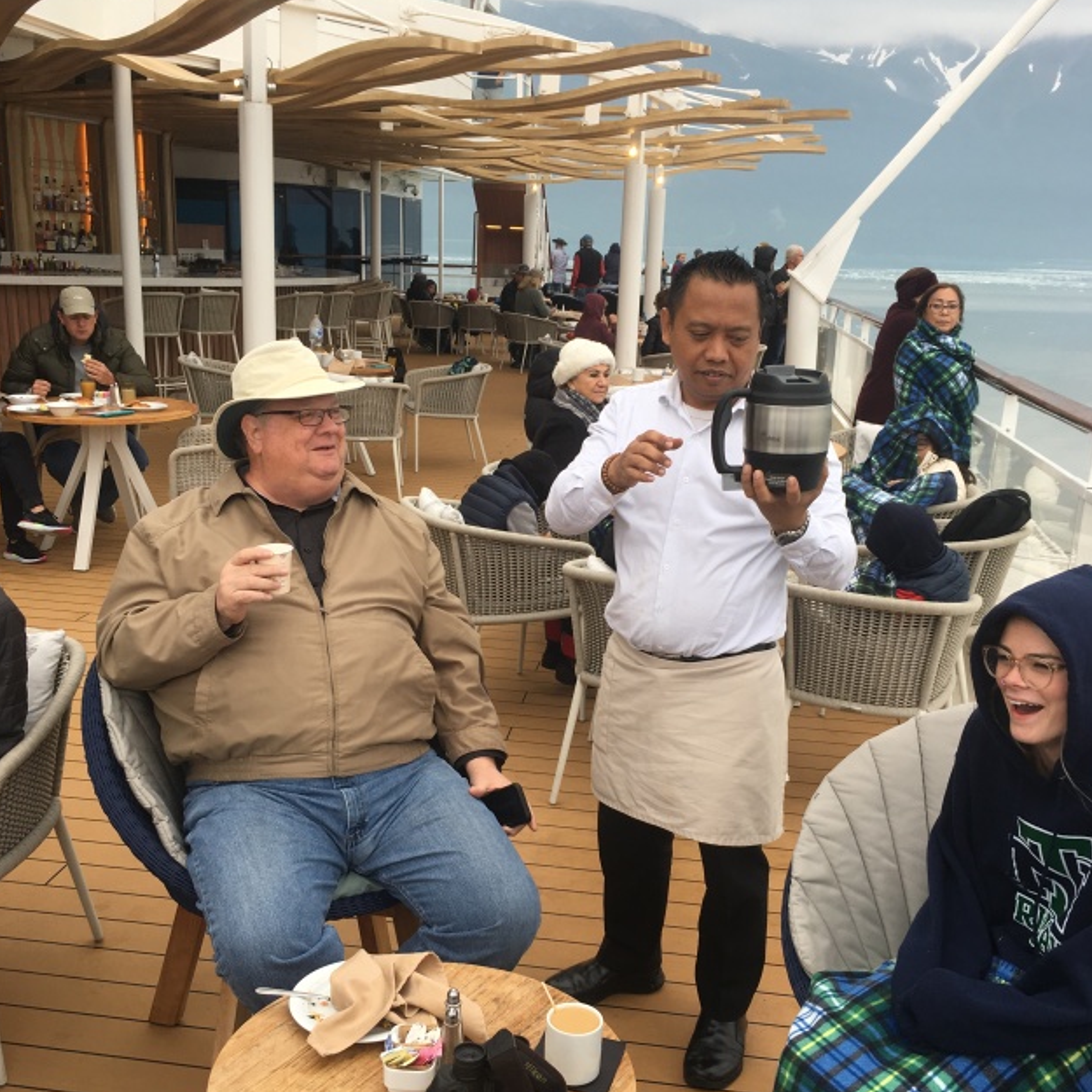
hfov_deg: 47.2
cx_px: 550
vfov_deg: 47.1
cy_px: 607
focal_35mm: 35
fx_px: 1249
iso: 25
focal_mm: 4.15
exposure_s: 1/268
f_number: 2.2
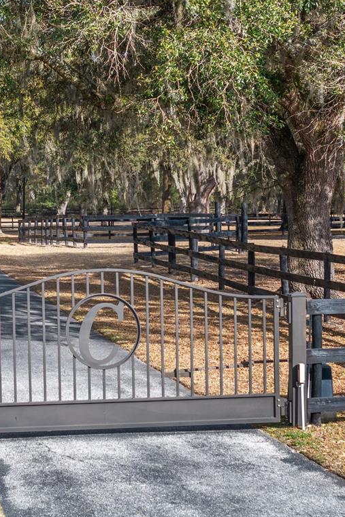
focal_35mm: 98
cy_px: 257
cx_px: 93
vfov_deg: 20.8
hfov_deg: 13.9
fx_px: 1409
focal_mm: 19.35
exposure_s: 1/640
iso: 100
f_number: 2.8
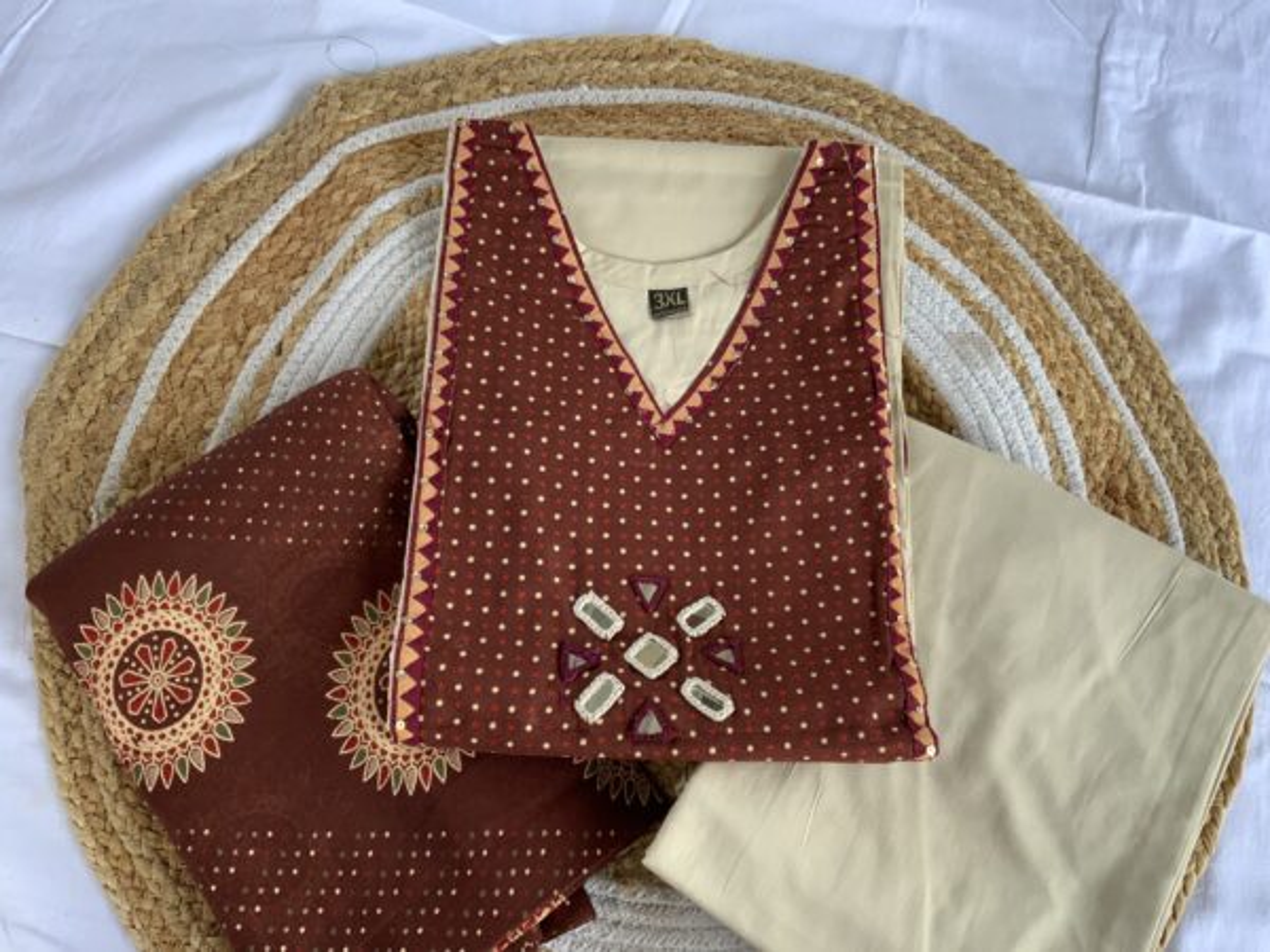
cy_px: 476
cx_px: 635
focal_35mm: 29
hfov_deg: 61.7
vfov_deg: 48.2
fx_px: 1064
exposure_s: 1/172
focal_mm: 3
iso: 16
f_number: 1.8
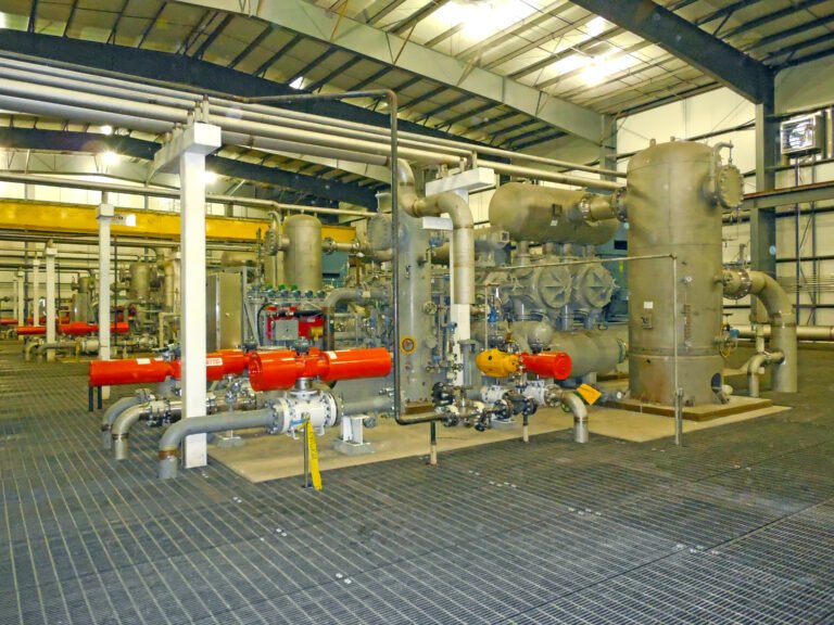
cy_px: 312
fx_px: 602
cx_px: 417
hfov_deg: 69.4
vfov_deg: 54.9
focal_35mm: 25
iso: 1600
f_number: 3.3
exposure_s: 1/25
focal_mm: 4.5
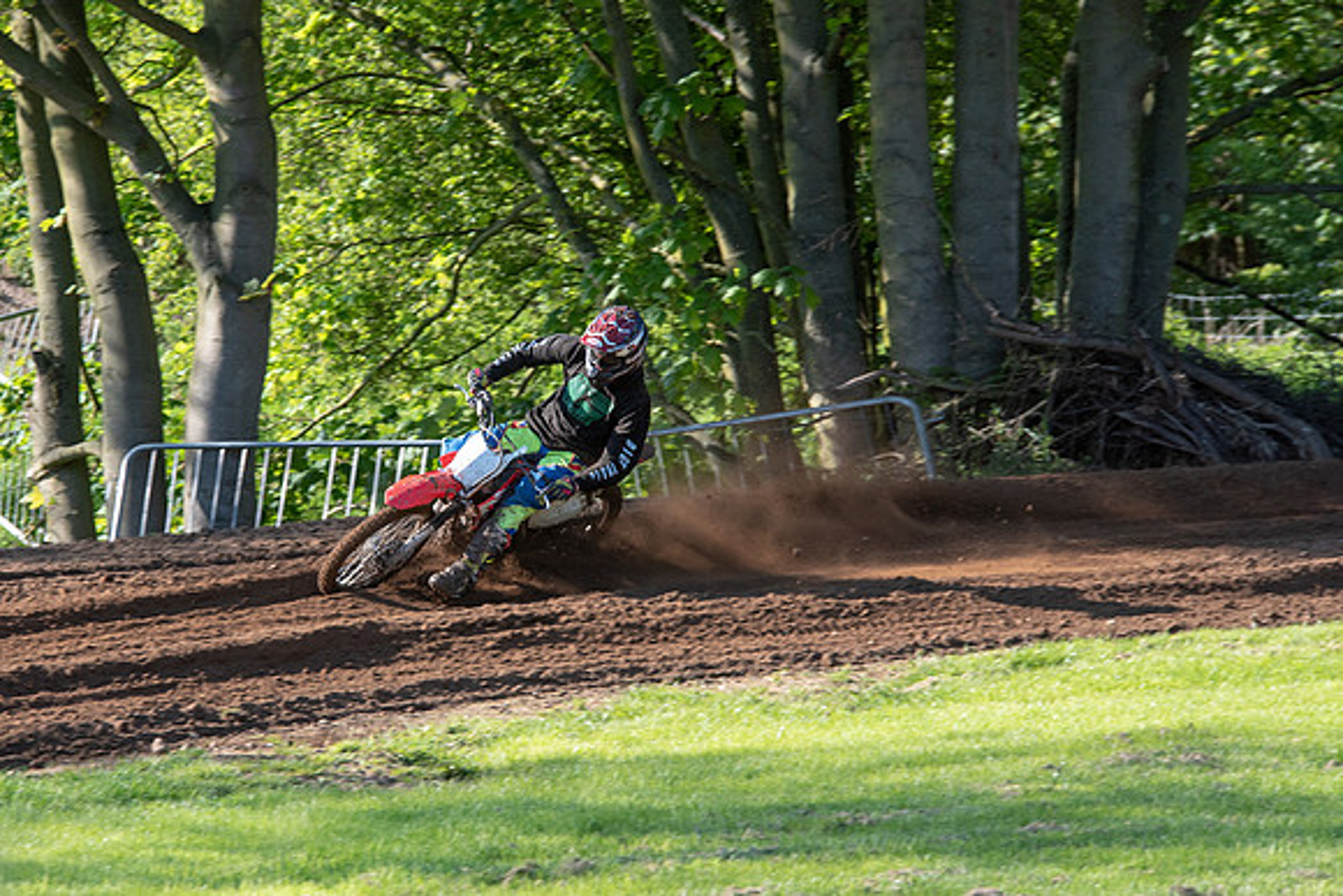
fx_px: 10288
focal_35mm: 276
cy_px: 515
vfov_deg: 5.0
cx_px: 483
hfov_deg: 7.5
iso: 200
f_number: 6.3
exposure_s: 1/400
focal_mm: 200
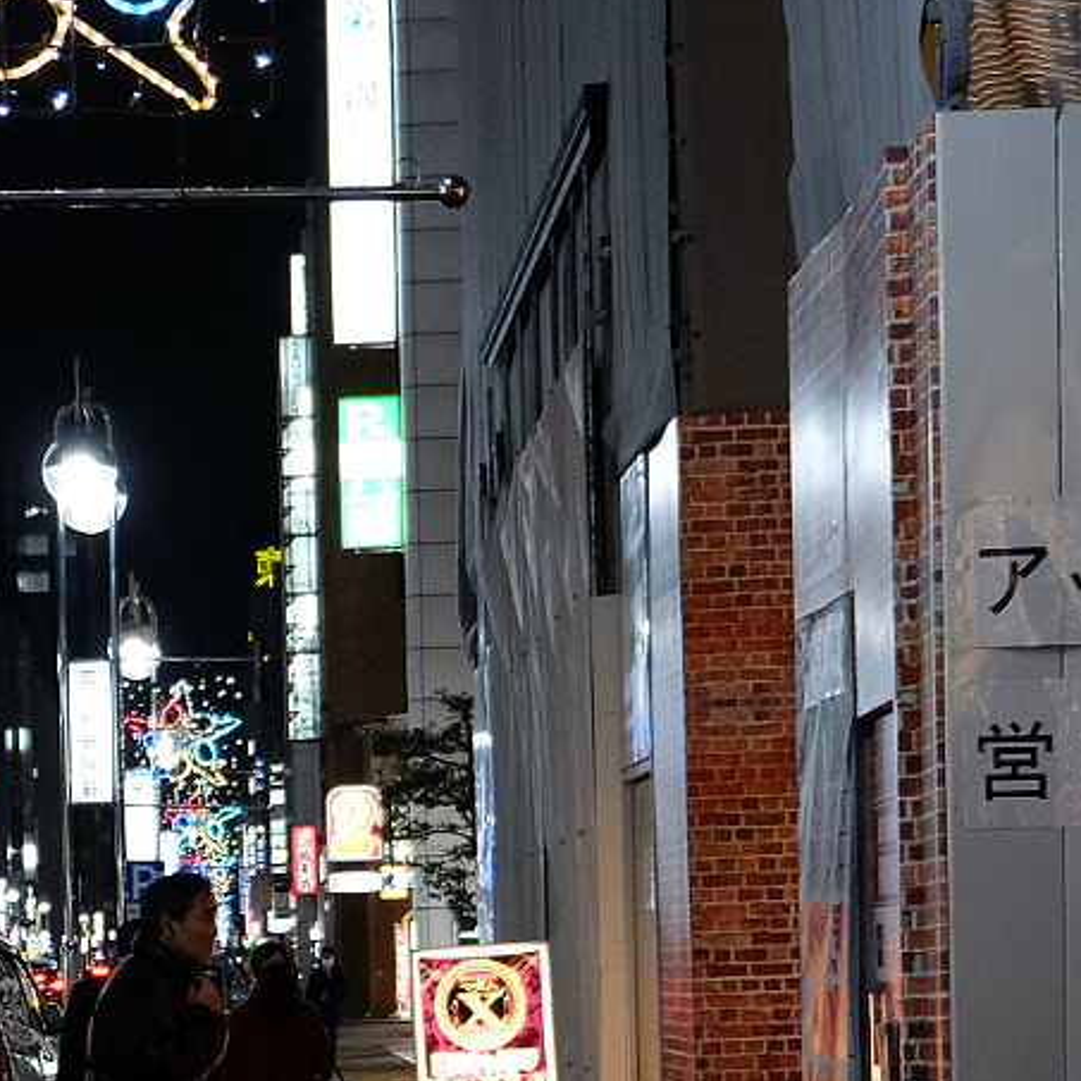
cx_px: -95
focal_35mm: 105
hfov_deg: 16.1
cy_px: 1029
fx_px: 3710
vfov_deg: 16.3
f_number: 3.2
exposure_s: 1/100
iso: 1600
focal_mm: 23.3
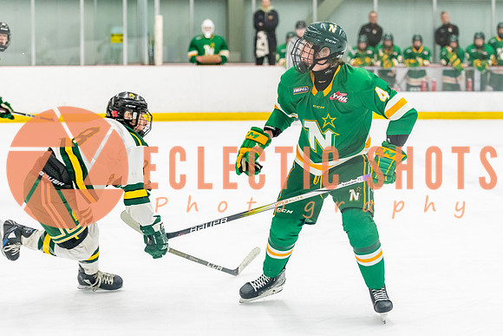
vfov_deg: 13.4
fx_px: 1428
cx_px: 293
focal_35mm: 102
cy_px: 179
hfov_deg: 20.0
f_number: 2.8
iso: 3200
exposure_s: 1/800
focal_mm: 86
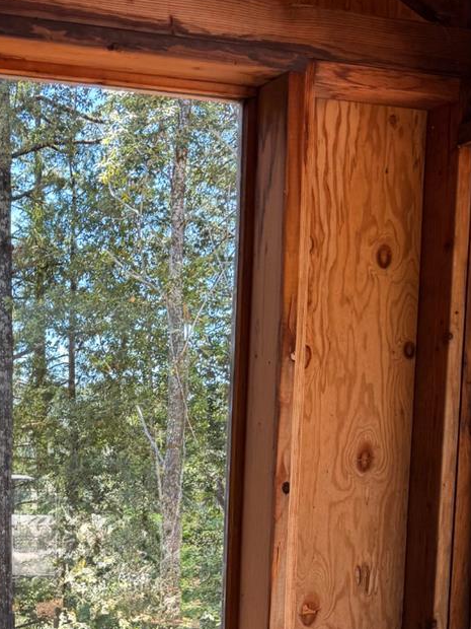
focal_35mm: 58
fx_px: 1052
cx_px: -57
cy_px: 592
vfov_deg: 31.3
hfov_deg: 23.5
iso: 64
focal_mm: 6.76
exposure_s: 1/183
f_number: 1.78
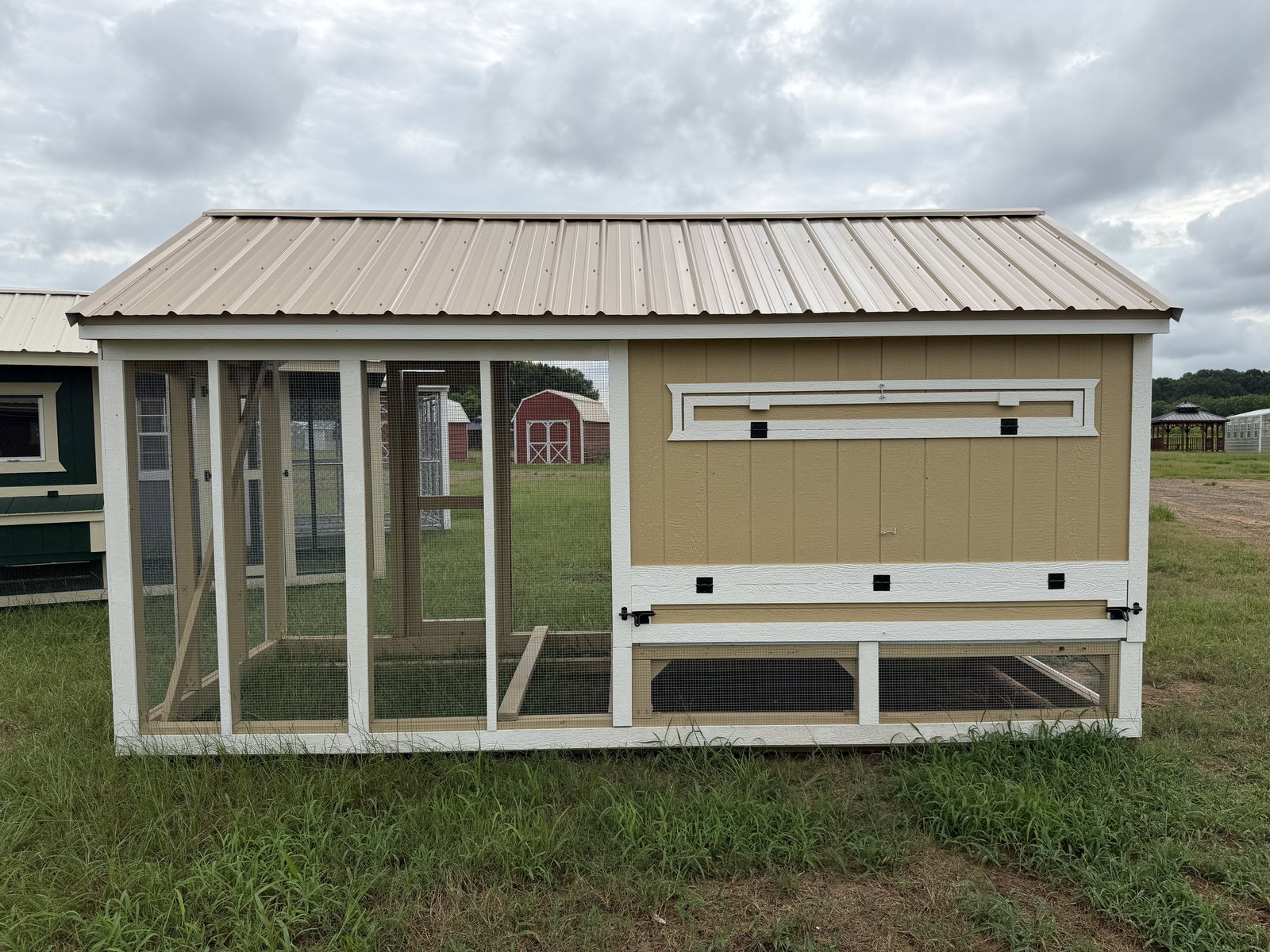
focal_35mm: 24
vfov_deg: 56.8
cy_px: 476
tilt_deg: -3.5
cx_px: 635
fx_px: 881
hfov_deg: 71.6
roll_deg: +1.1
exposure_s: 1/5319
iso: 80
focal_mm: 6.76
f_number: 1.78
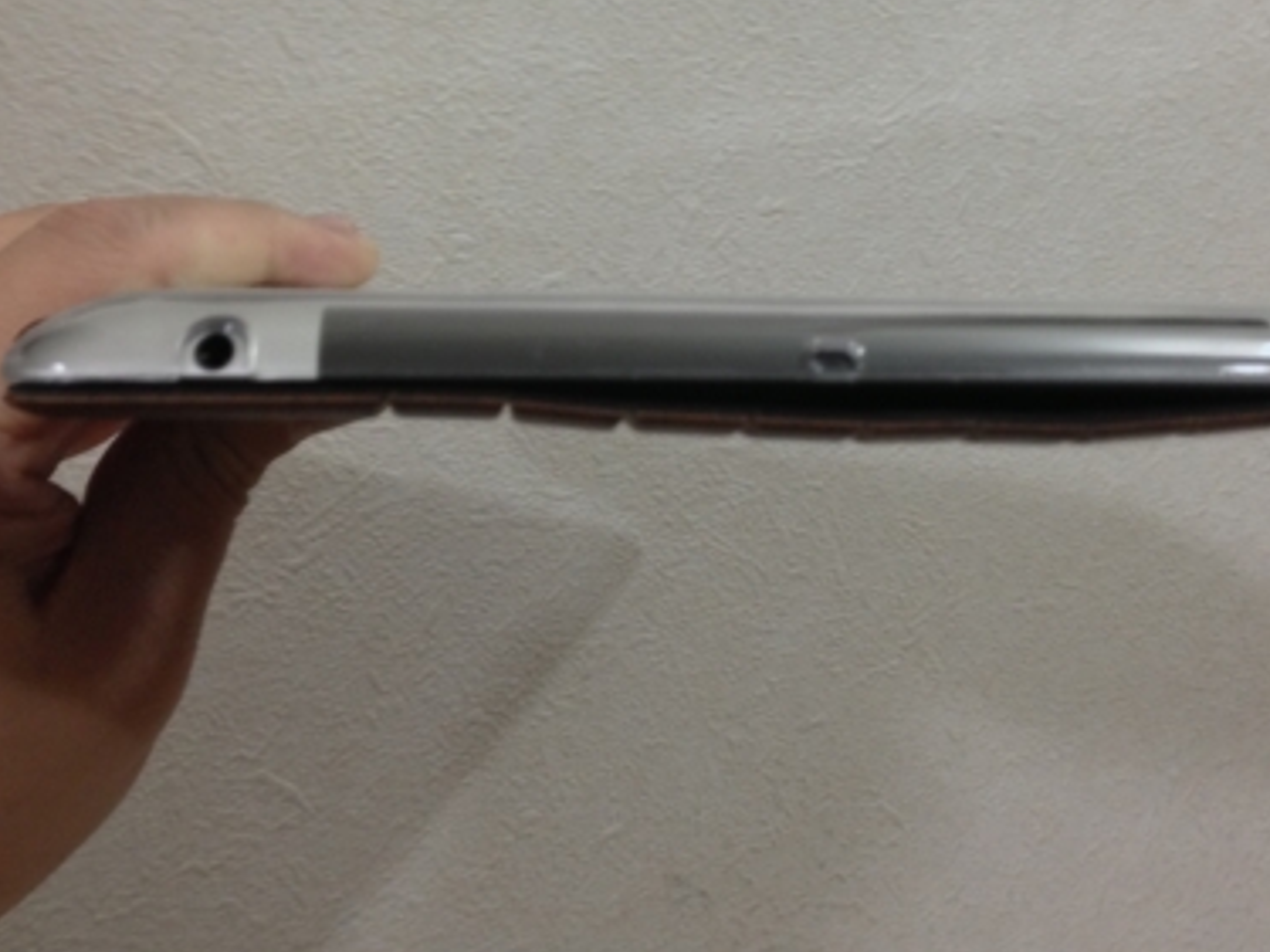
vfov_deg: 32.6
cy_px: 324
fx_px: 1614
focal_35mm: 44
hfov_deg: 42.8
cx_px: 742
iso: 250
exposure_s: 1/20
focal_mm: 4.13
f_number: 2.4
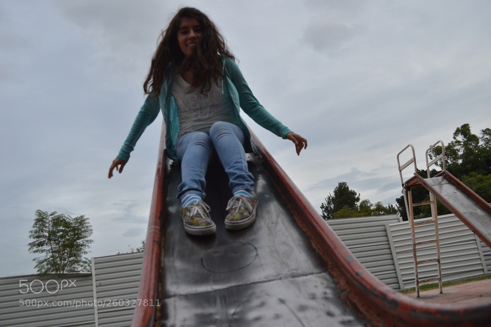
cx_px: 246
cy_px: 164
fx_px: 450
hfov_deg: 57.3
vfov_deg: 39.9
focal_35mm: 33
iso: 800
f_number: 4.5
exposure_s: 1/320
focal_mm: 22
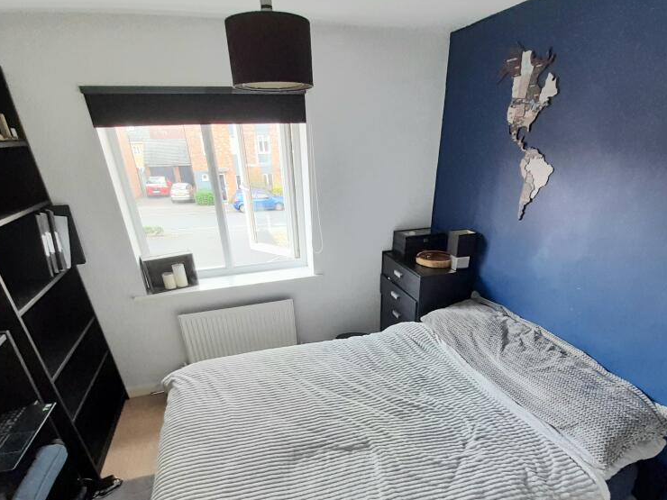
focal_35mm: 18
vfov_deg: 69.9
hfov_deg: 87.7
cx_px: 352
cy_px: 326
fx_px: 347
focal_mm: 1.42
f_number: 2.2
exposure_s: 1/50
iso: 160
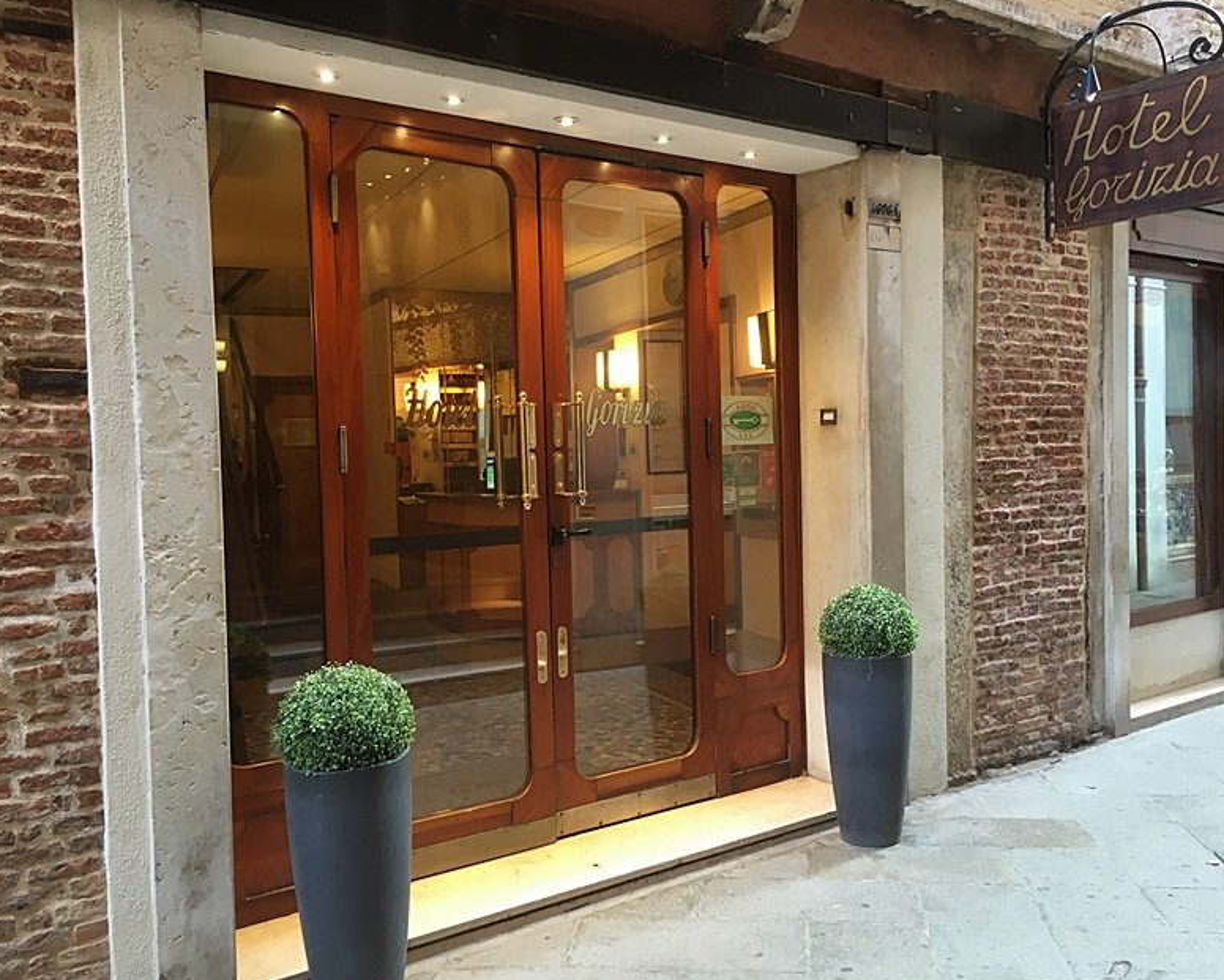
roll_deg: +1.2
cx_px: 637
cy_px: 492
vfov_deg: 47.1
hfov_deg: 57.2
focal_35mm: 31
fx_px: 1123
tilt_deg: -1.5
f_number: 2.2
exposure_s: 1/33
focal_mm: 4.15
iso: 80
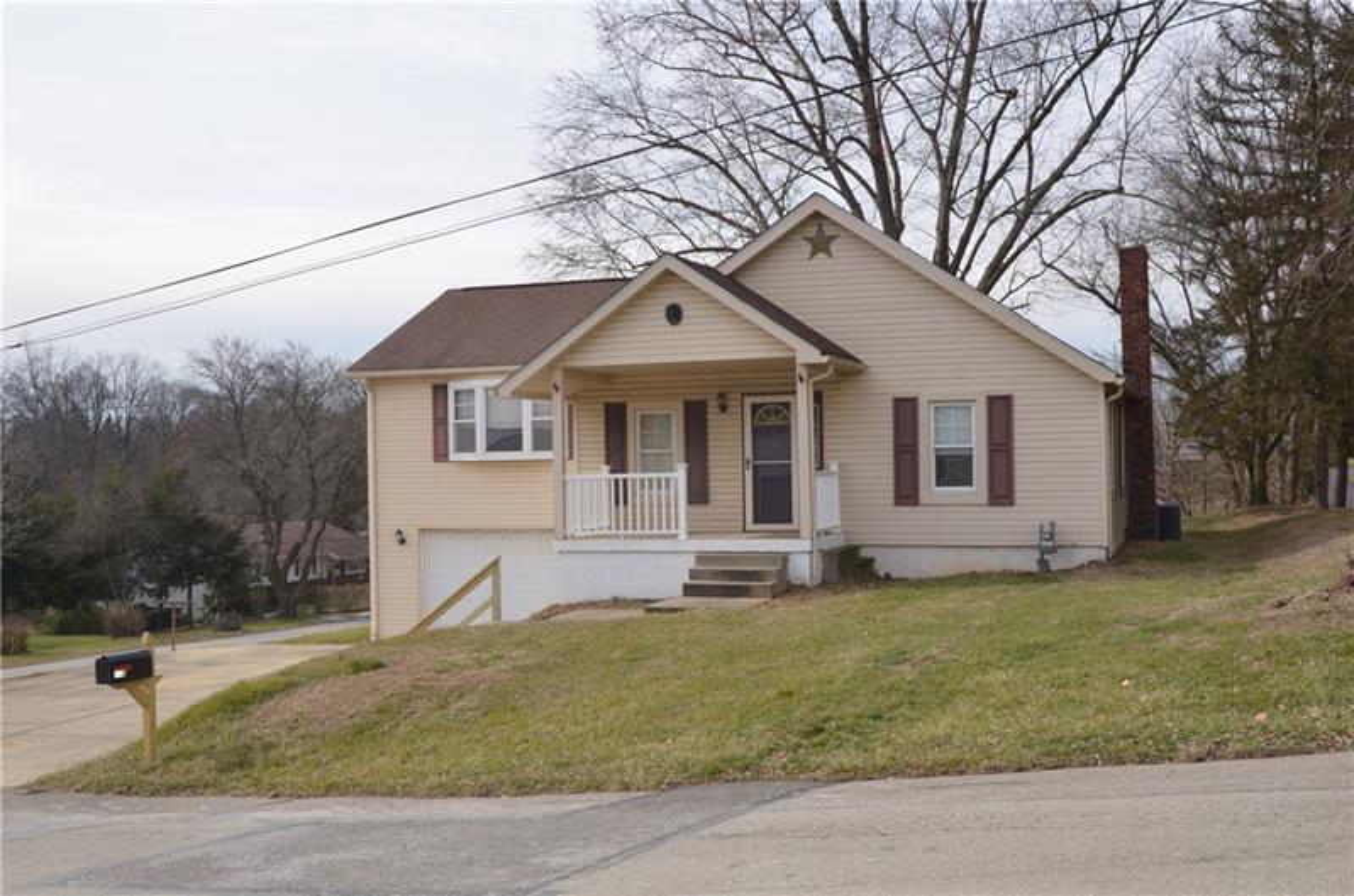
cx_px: 677
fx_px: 1464
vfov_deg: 34.1
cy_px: 448
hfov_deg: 49.6
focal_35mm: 39
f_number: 11
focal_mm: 26
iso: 250
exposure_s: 1/250
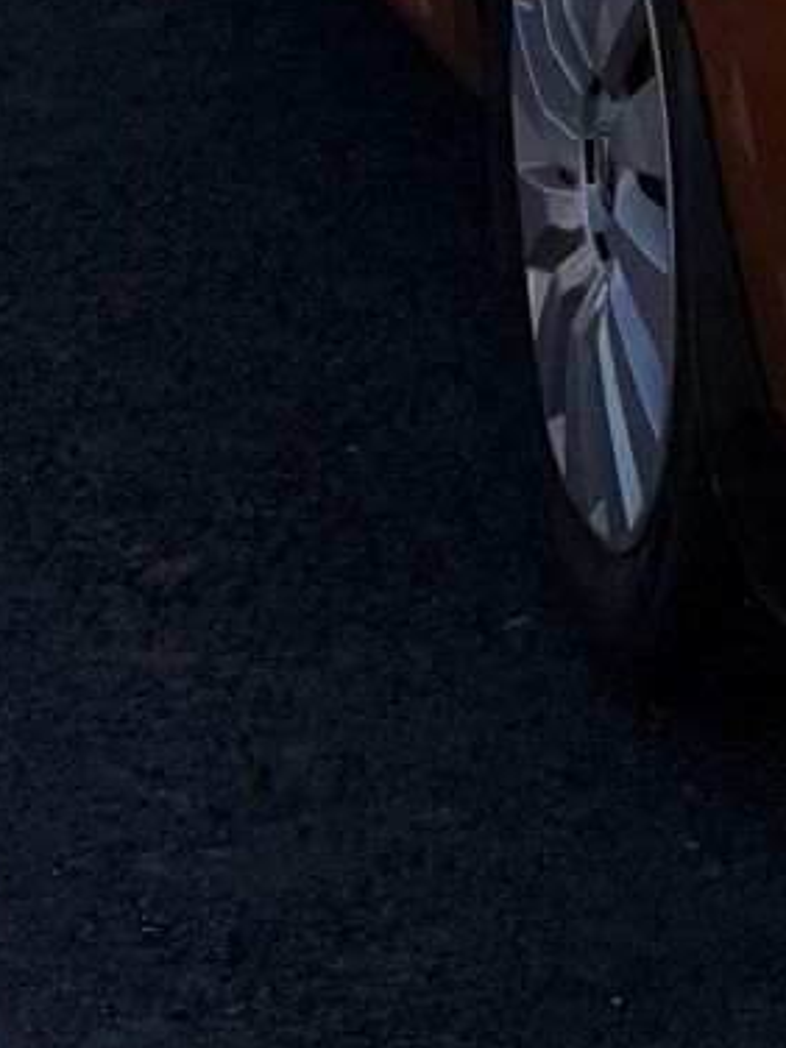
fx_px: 5450
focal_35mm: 180
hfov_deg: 7.7
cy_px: -1009
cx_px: 1879
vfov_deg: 10.2
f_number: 1.6
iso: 50
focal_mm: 5.96
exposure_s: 1/3623
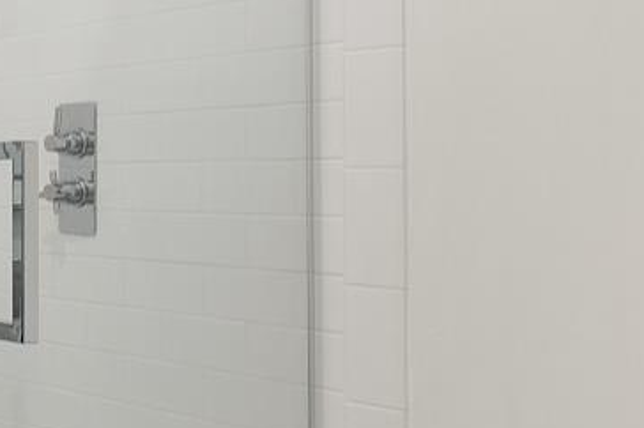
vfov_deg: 20.5
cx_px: -326
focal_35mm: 66
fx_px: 1180
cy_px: 134
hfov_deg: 24.0
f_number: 7.1
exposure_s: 1/8
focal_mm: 16
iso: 6400
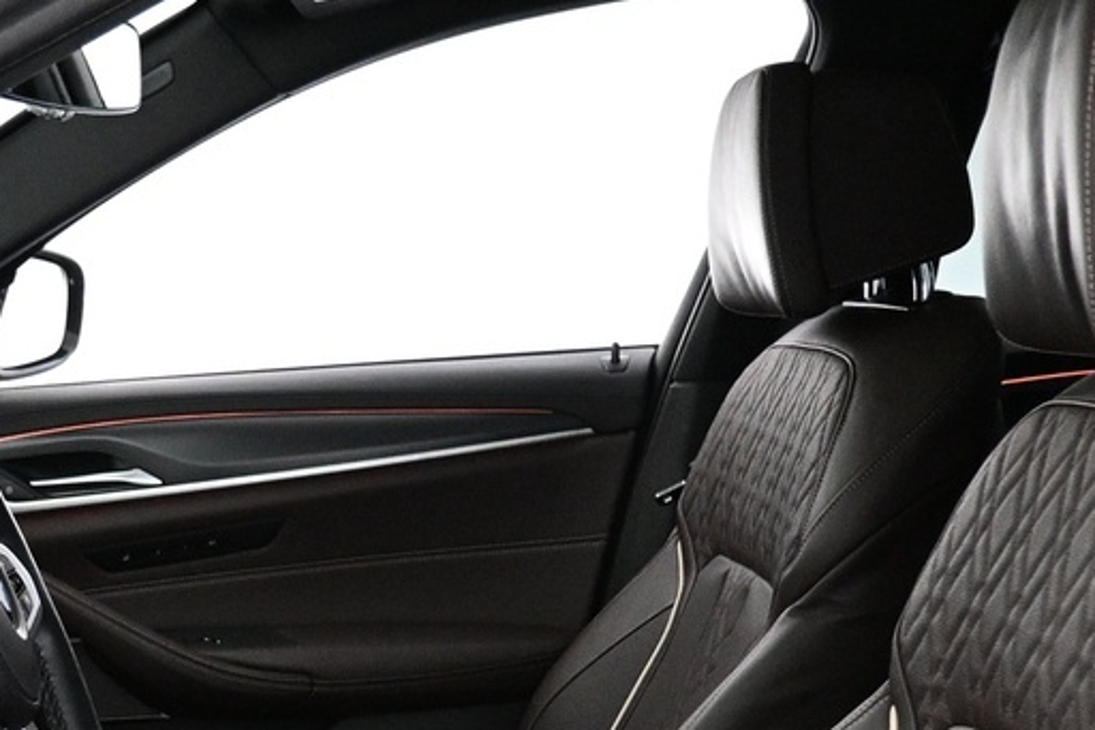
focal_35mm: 76
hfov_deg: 25.8
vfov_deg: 17.1
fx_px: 2311
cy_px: 880
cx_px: 98
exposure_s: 1/60
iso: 3200
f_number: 3.5
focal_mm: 16
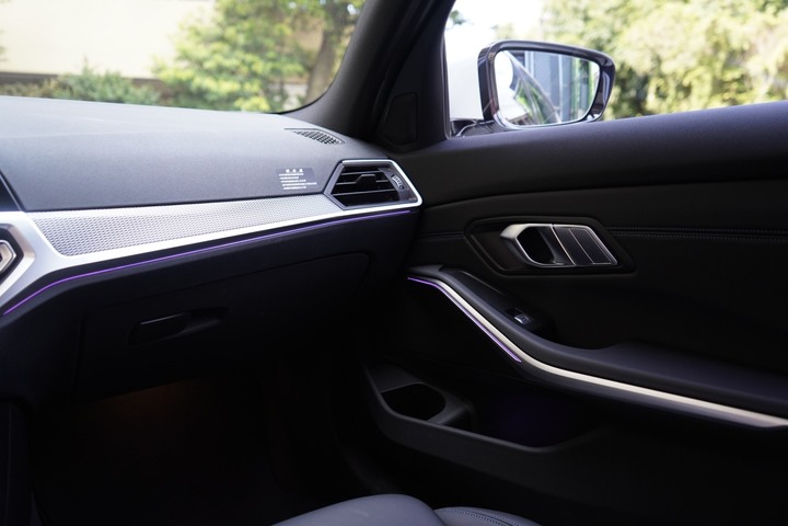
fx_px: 635
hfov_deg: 63.7
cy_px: 263
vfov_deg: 45.0
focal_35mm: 29
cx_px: 394
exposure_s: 1/160
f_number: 4
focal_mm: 29
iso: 2000
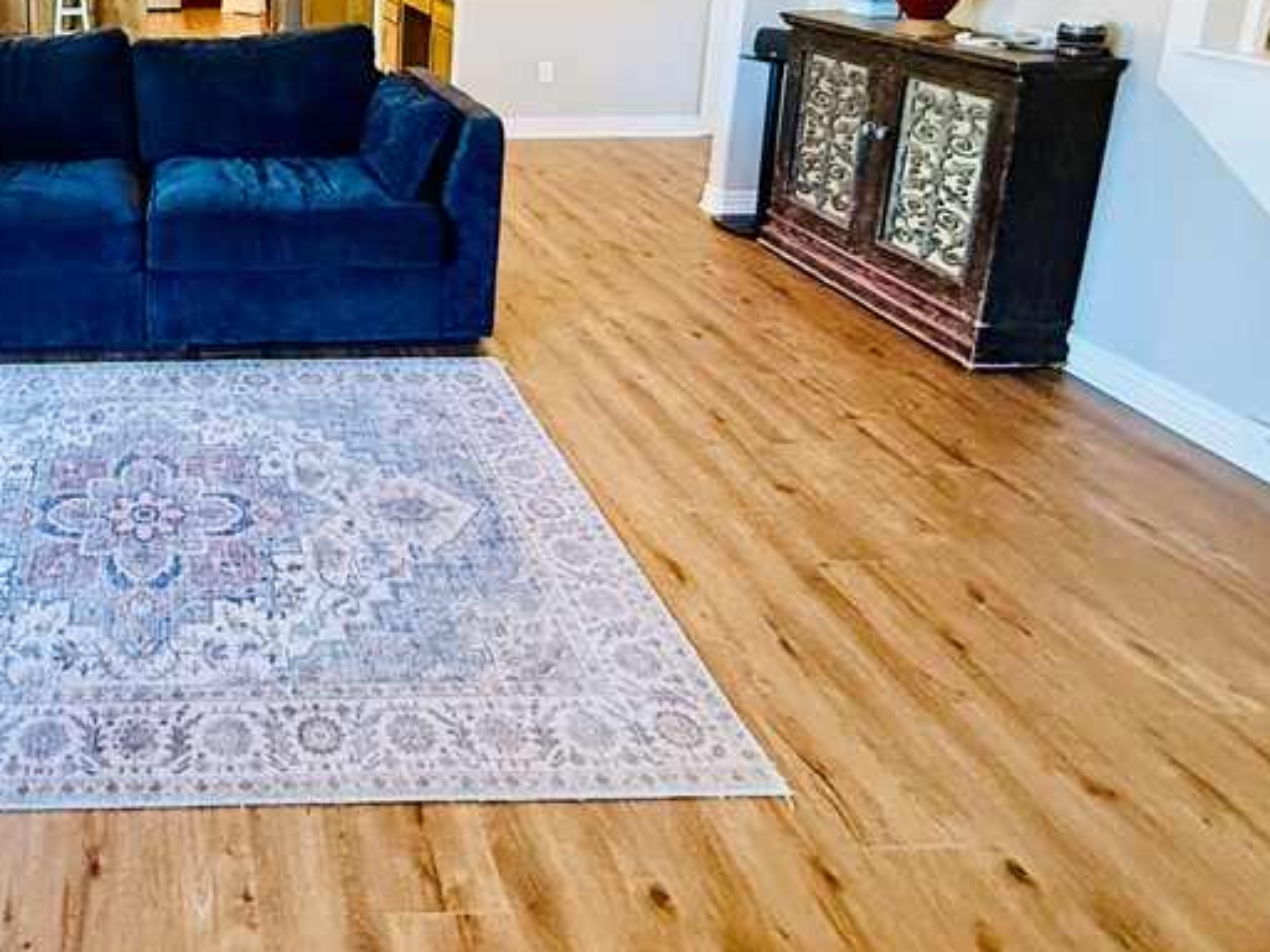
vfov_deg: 45.3
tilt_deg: -11.6
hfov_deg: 56.7
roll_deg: +0.2
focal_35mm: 28
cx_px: 181
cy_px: 102
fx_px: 1027
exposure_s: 1/60
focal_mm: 2.22
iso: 500
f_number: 2.2
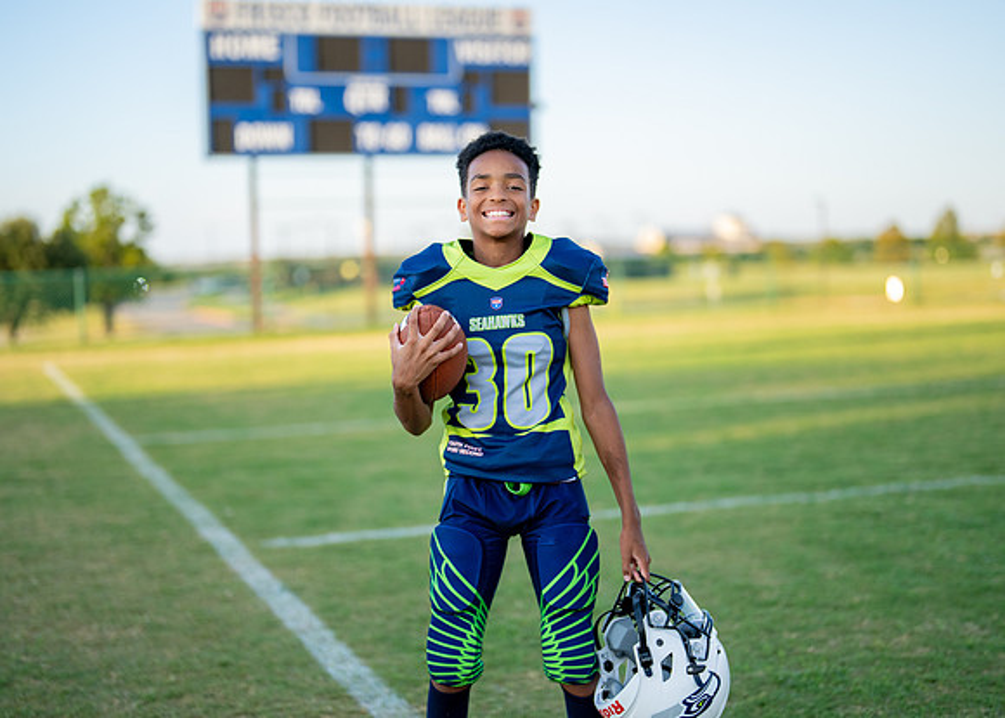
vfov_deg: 24.7
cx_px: 504
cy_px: 338
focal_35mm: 58
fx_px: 1641
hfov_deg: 34.0
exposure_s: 1/2500
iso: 160
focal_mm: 50
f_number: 1.2
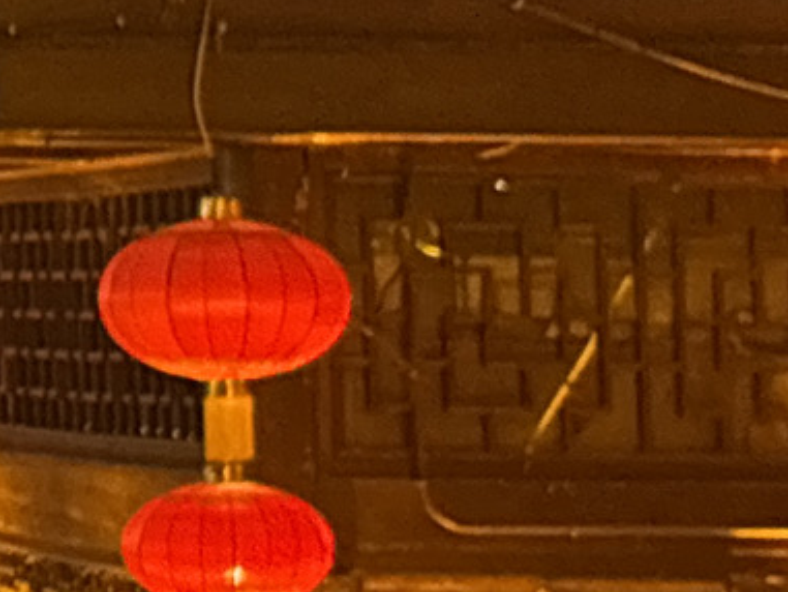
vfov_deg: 5.4
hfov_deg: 6.8
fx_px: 6217
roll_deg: -0.6
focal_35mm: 273
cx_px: -1198
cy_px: -451
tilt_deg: +6.9
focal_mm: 5.96
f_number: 1.6
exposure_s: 1/25
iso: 250
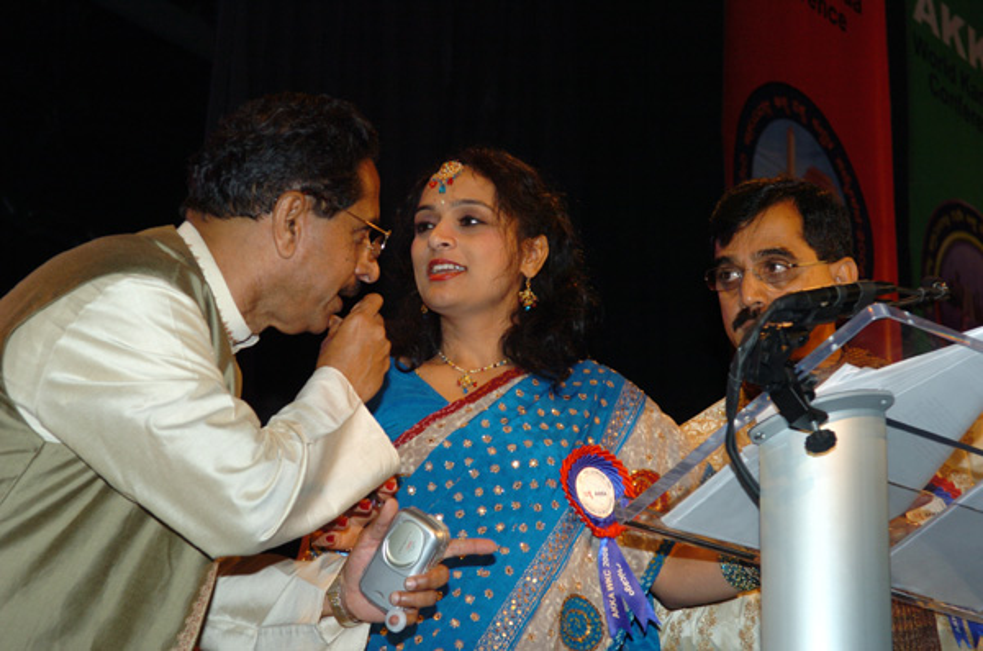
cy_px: 326
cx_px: 492
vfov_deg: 16.5
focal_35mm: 82
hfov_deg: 24.7
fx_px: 2247
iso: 400
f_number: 4.5
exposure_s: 1/160
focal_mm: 55
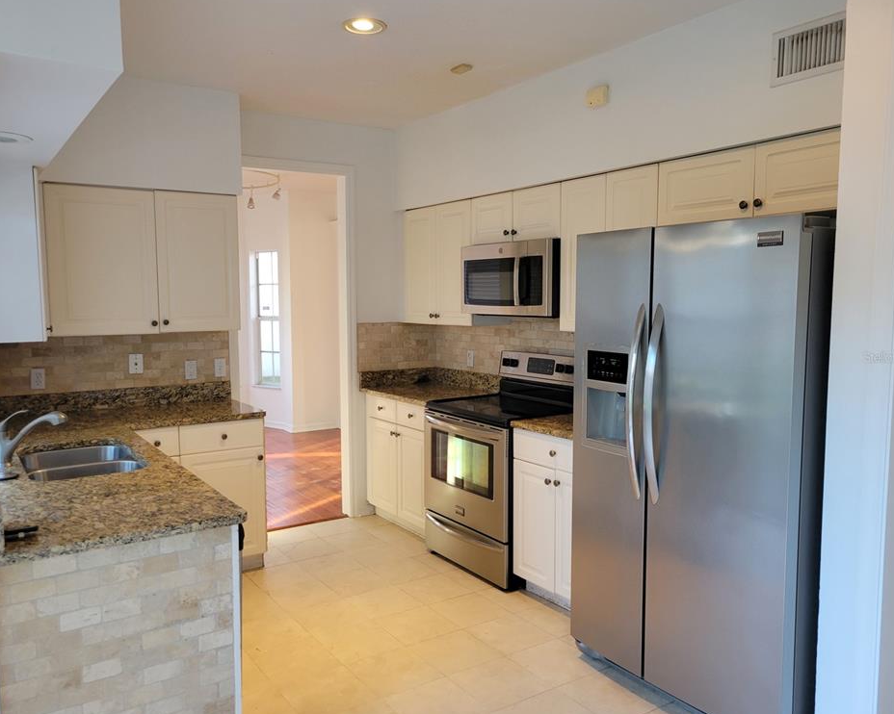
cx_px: 429
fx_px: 741
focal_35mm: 28
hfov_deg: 62.2
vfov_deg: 51.5
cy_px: 357
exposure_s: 1/119
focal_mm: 5.4
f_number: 1.8
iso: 160
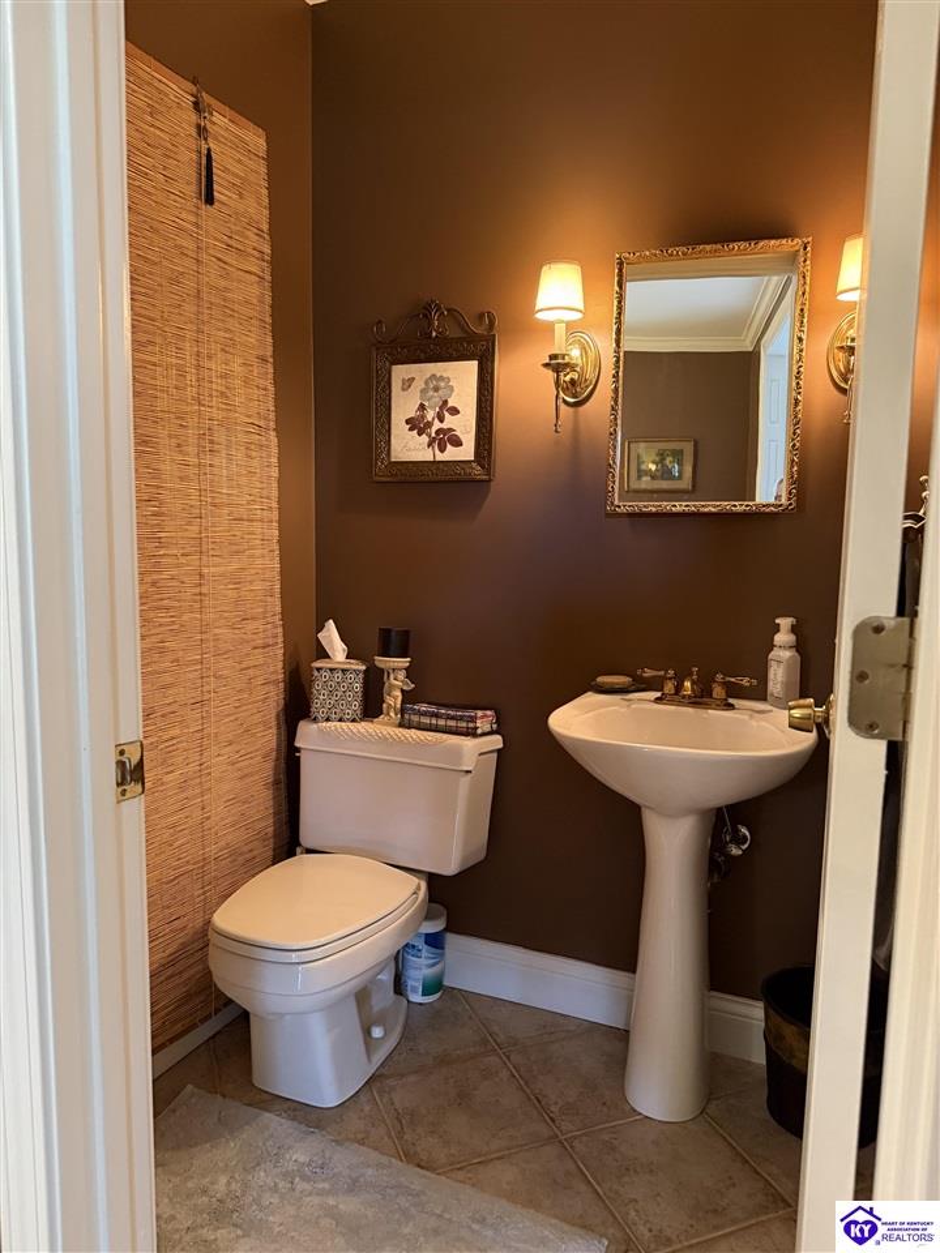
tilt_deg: -5.9
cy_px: 626
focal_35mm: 24
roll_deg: -1.1
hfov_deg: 56.8
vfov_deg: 71.6
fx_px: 869
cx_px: 470
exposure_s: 1/40
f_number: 1.78
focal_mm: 6.76
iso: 640
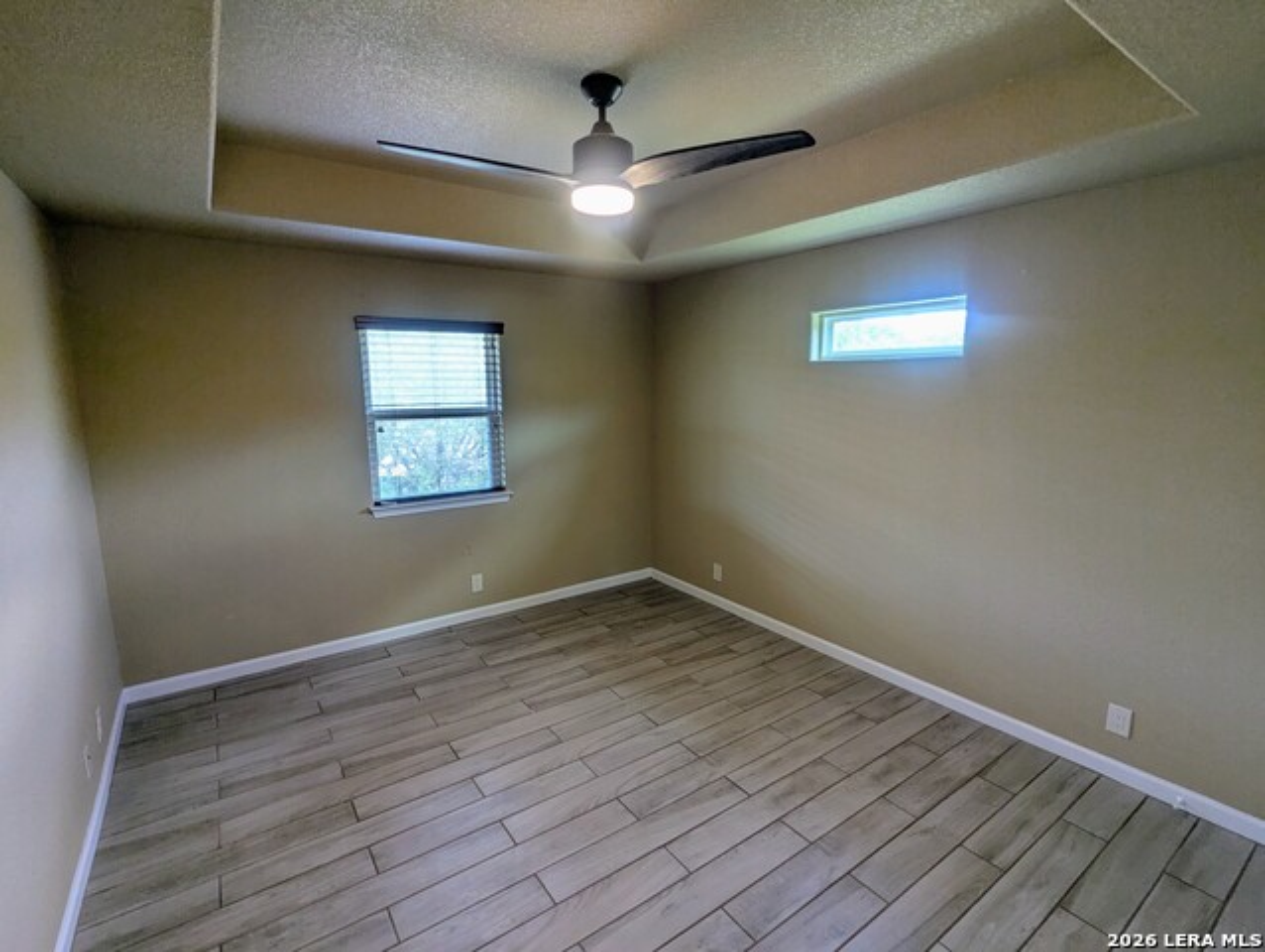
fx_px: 585
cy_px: 476
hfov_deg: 94.4
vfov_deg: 78.2
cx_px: 632
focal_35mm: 16
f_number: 2.2
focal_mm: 2.35
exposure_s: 1/40
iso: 85
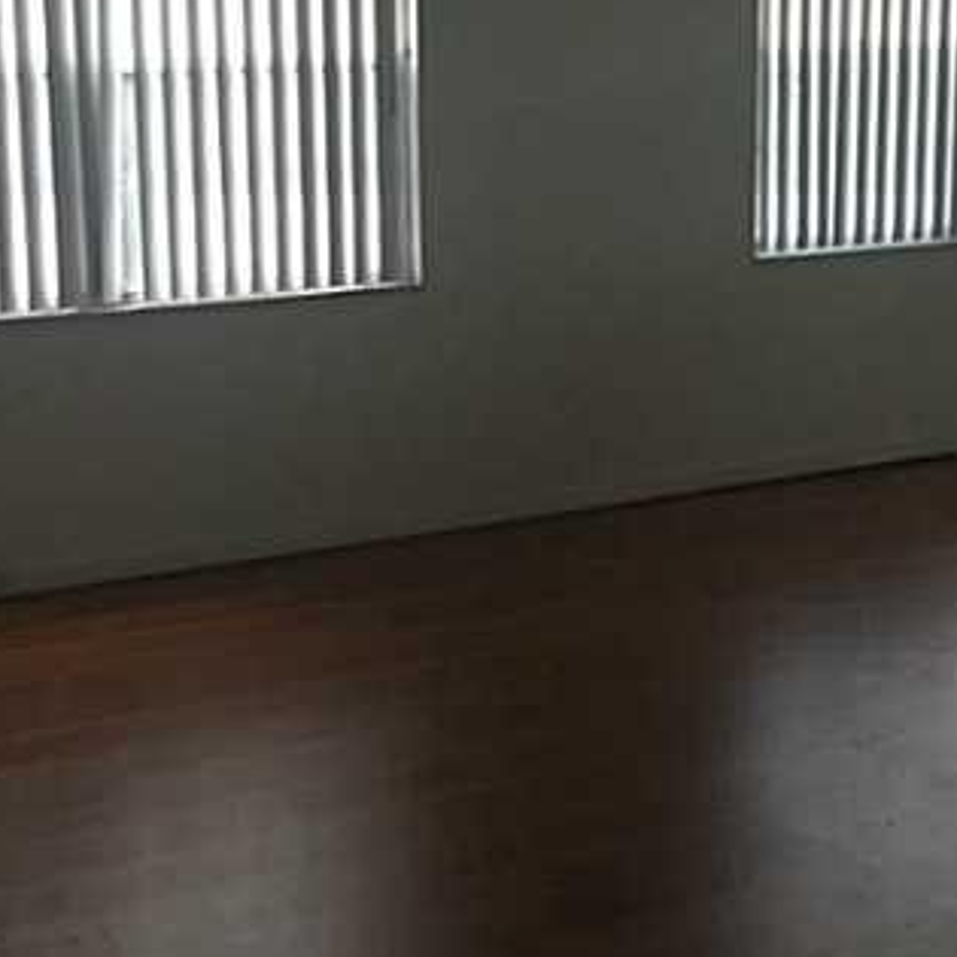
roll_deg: -0.9
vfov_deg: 26.4
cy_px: 377
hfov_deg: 26.5
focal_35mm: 65
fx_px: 2033
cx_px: 516
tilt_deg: -8.8
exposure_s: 1/15
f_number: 2.2
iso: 40
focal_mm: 4.15
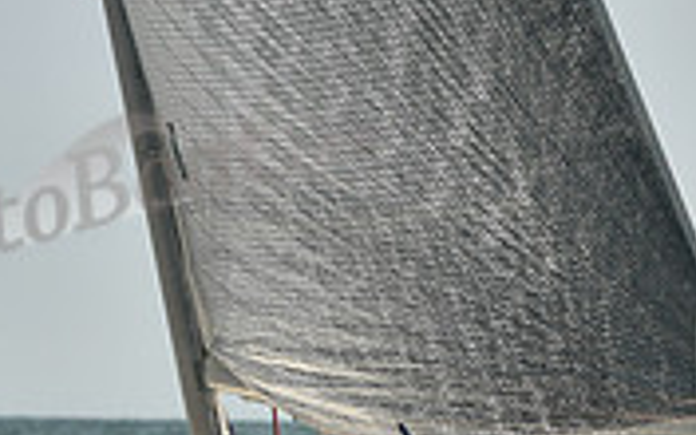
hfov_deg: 5.1
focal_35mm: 410
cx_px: 585
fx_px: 7777
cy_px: 710
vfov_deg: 3.2
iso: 320
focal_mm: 122
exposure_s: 1/1000
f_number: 7.1
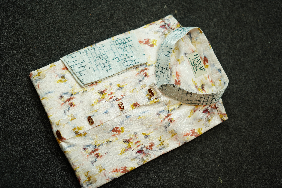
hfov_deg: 39.6
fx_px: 392
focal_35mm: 50
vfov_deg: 27.0
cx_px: 141
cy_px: 94
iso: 500
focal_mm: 50
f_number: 2.2
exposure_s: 1/100
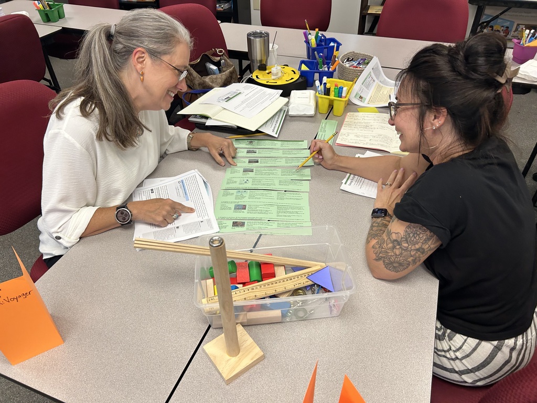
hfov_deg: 67.3
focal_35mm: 26
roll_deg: +1.6
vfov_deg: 53.1
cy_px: 202
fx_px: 403
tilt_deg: -39.2
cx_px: 268
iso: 100
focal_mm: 5.7
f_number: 1.5
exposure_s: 1/120
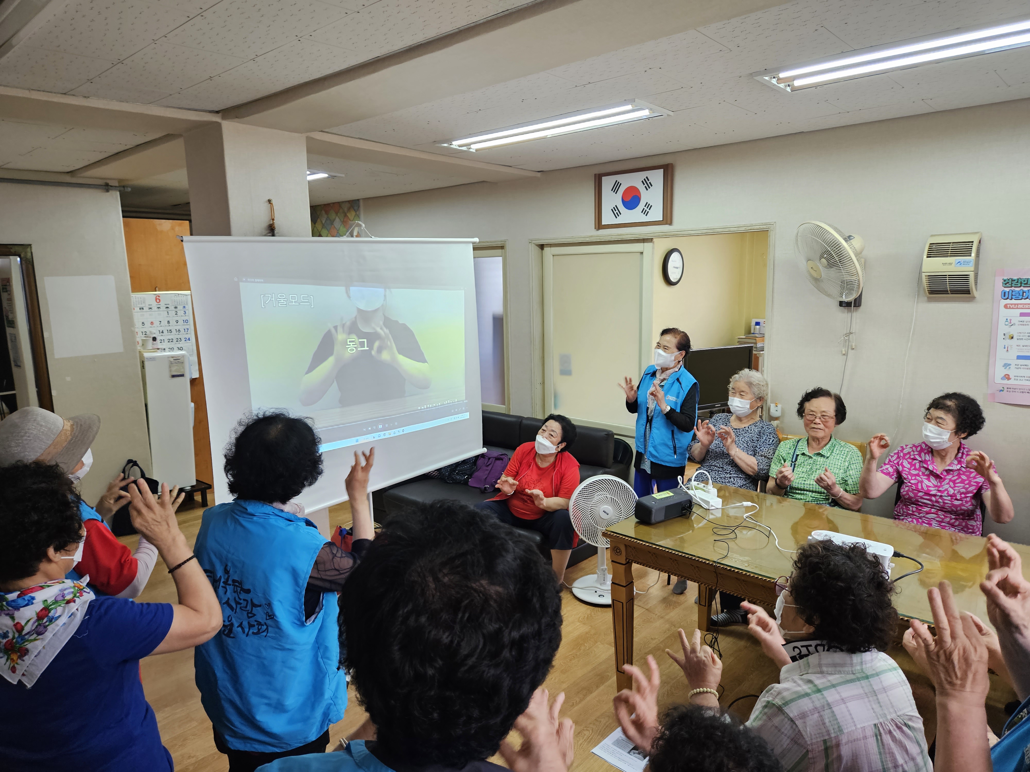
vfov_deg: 58.9
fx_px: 684
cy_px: 386
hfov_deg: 73.9
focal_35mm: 23
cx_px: 515
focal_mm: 5.4
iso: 200
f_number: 1.8
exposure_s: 1/120
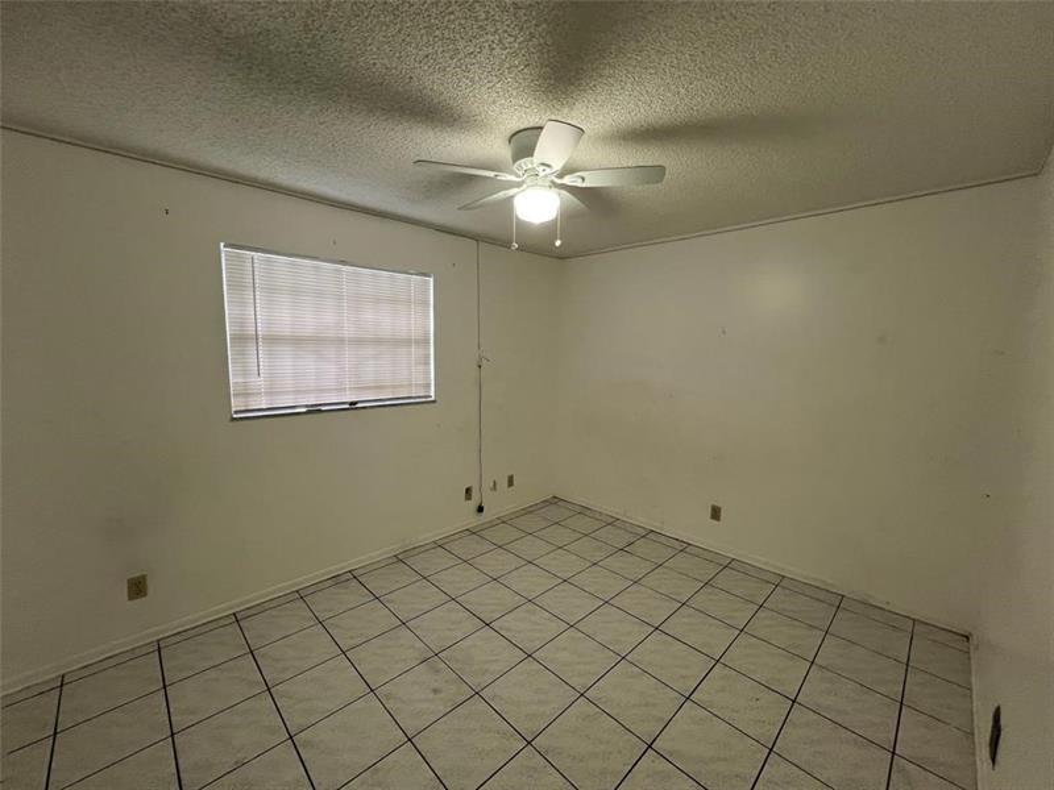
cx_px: 527
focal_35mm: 13
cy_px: 395
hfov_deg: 106.2
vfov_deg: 89.9
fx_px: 396
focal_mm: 1.57
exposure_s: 1/60
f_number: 1.8
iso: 160
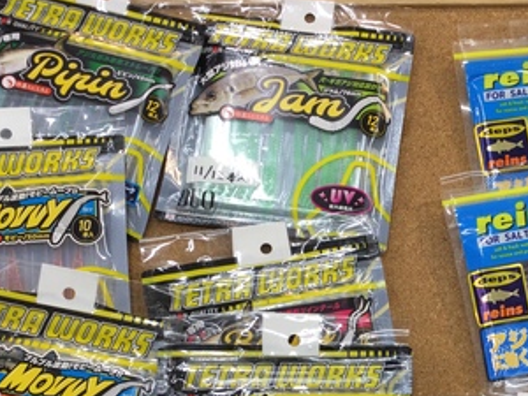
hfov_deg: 30.8
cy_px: 375
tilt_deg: -76.8
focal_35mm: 62
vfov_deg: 22.9
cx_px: 378
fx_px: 946
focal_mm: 3.3
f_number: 2.4
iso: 32
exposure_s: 1/60
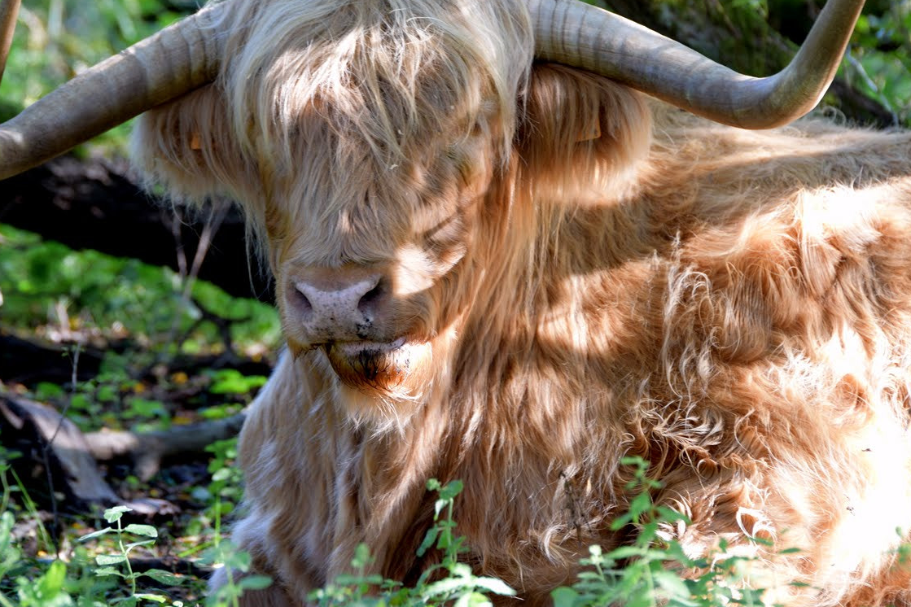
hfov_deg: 4.8
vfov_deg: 3.2
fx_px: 10855
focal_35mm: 429
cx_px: 406
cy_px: 266
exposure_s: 1/40
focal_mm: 200
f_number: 4
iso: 200
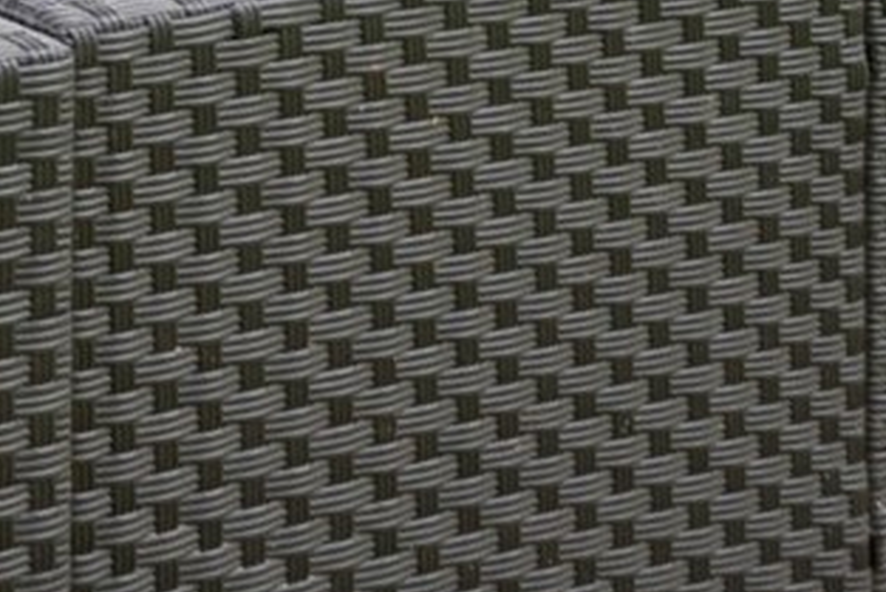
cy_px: -979
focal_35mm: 104
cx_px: -1514
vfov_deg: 10.6
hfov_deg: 12.5
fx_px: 2561
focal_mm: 16
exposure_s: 1/30
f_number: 9
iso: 200
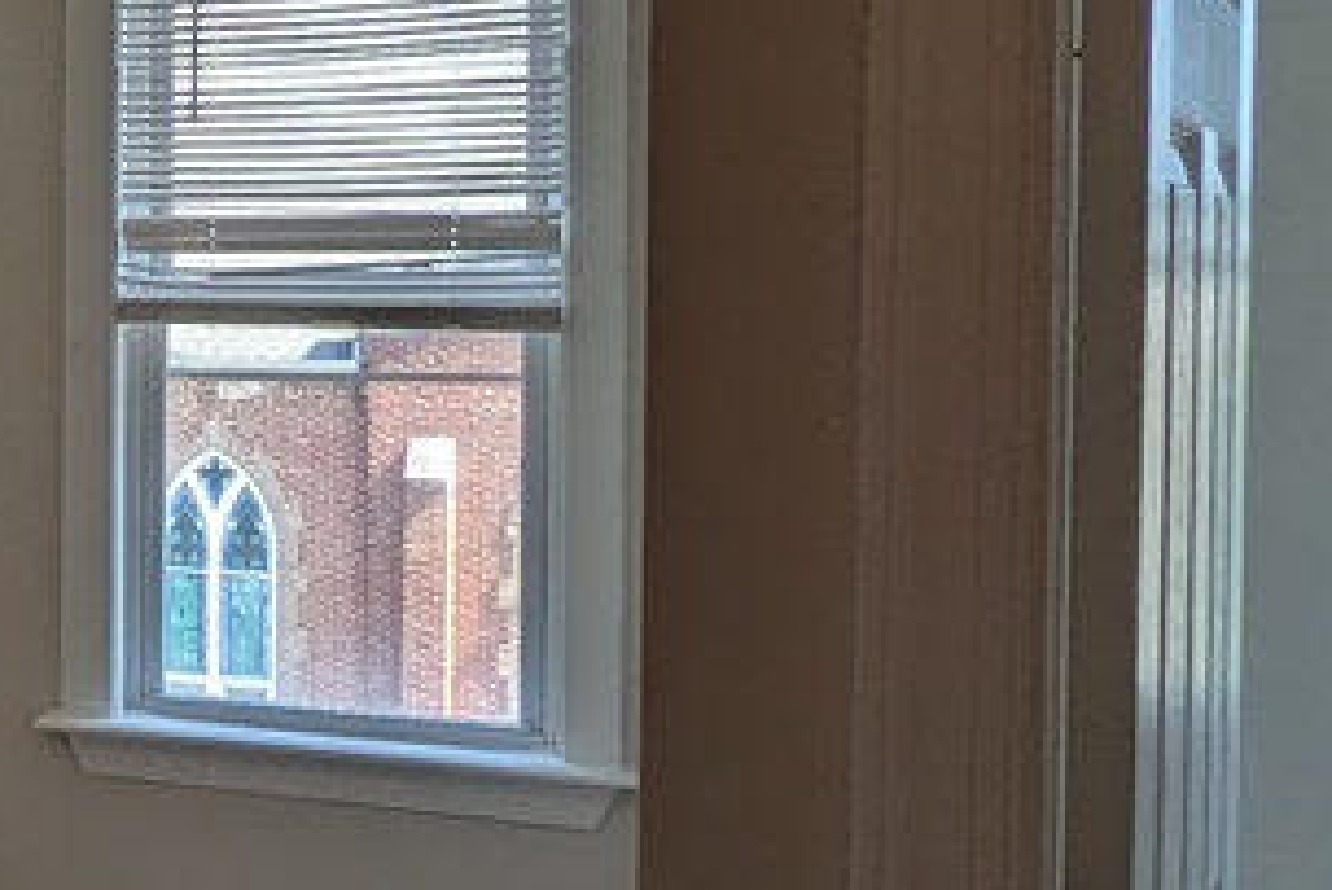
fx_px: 2554
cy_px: 360
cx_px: -837
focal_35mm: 69
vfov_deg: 19.7
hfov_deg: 22.2
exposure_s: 1/120
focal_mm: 1.85
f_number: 2.2
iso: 48
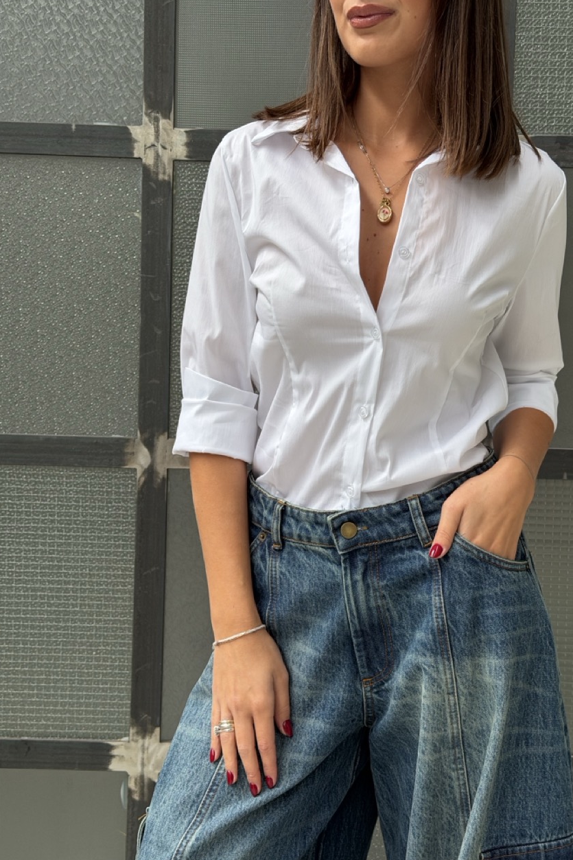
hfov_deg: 26.4
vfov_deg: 38.9
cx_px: 328
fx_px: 1218
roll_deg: -1.7
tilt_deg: -3.2
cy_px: 426
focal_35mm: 51
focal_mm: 6.76
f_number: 1.78
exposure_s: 1/121
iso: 80
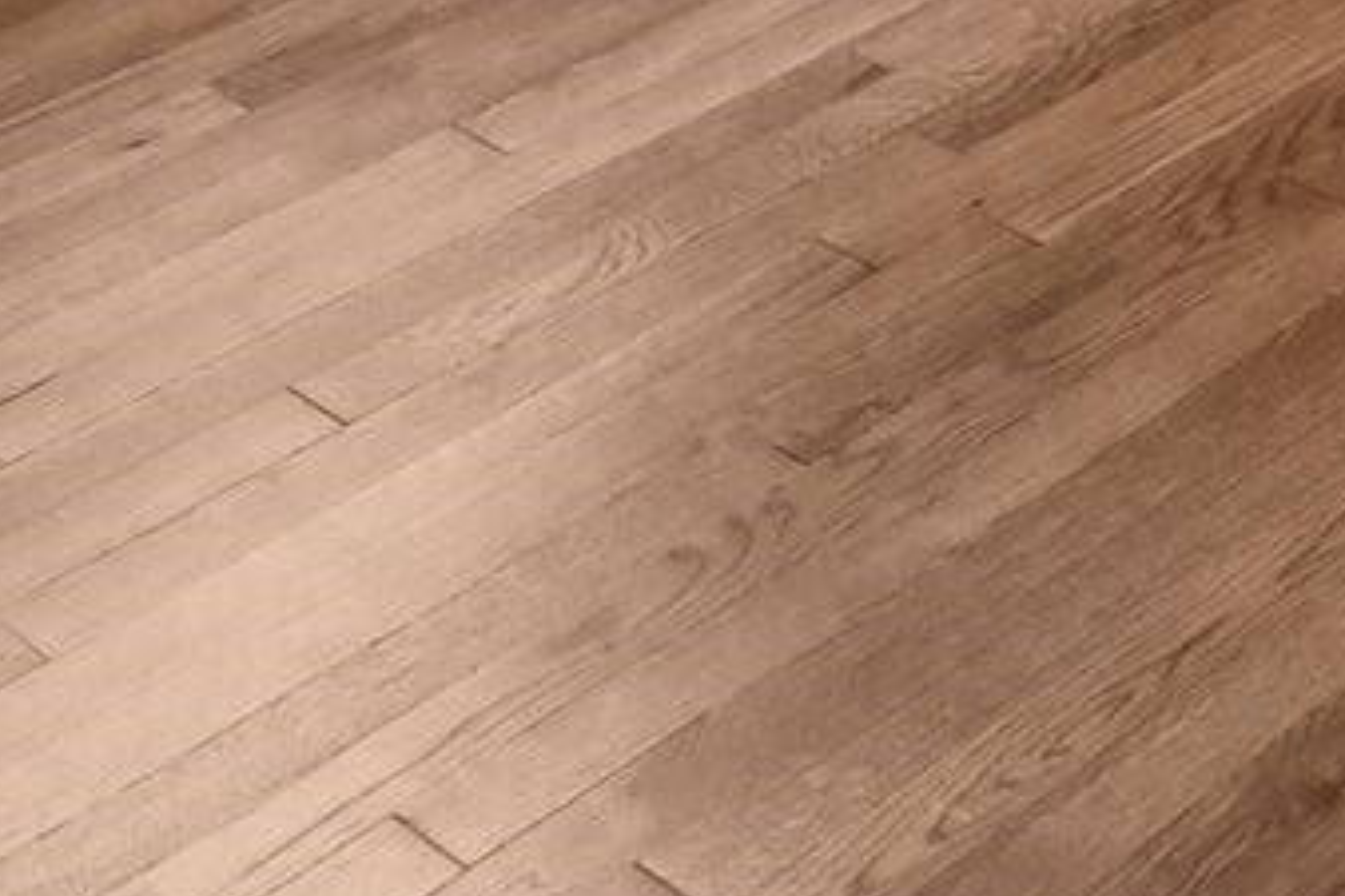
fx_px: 3398
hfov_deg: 20.7
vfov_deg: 10.7
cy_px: -1742
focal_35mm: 91
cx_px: 1687
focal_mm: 15
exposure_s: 1/15
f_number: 8
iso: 200
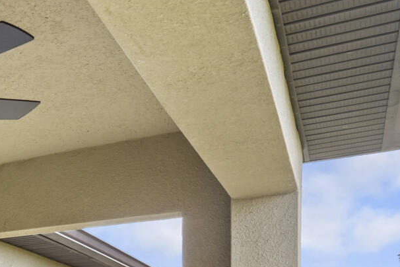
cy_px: 352
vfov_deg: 19.0
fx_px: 733
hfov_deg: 18.3
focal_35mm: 66
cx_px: -424
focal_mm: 16
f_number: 10
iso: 640
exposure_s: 1/30
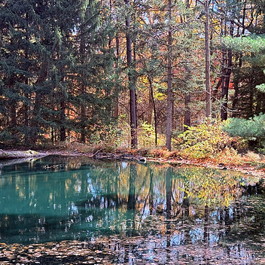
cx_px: 89
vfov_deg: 24.6
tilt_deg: -3.7
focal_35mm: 70
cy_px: 145
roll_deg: -0.1
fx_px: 606
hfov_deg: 24.5
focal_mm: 6.76
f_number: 1.78
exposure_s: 1/296
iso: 64
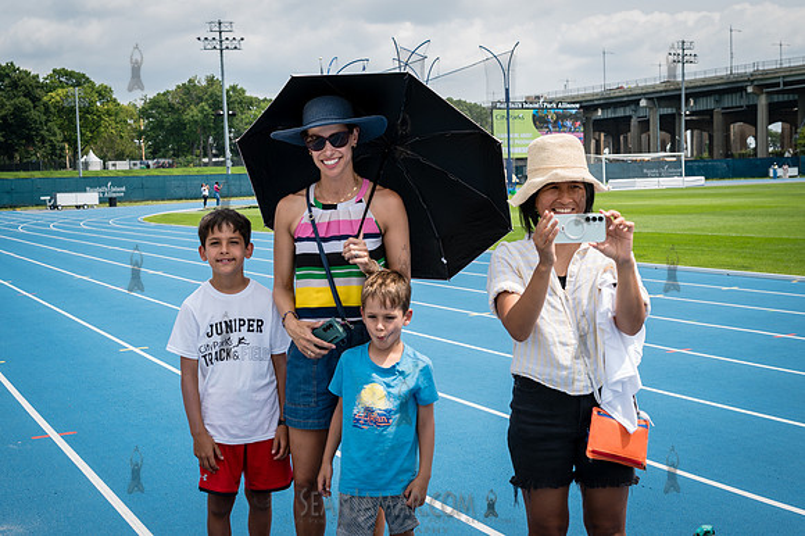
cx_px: 419
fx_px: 1011
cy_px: 265
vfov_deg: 29.7
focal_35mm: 45
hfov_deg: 43.4
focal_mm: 35
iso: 100
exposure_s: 1/400
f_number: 5
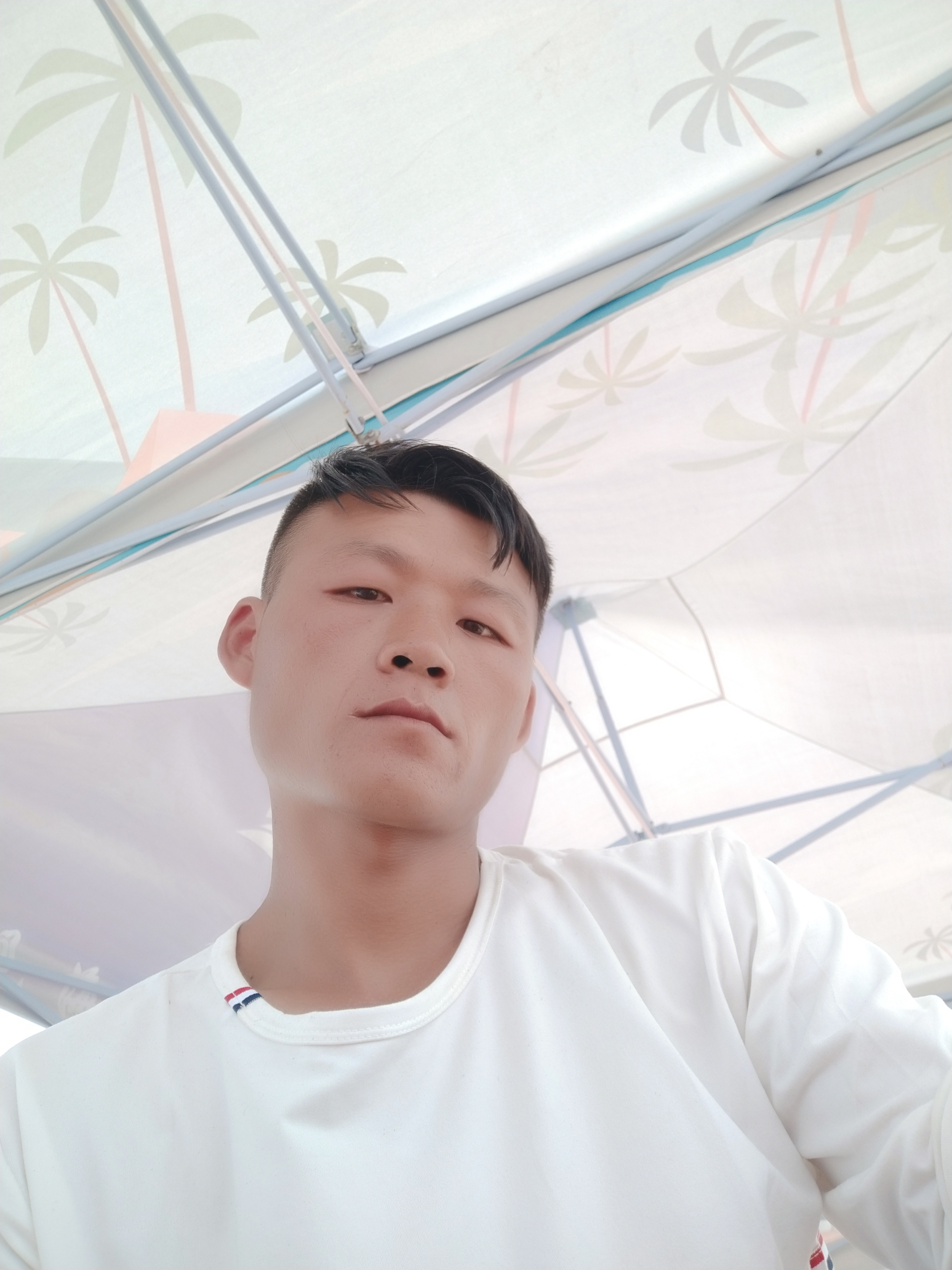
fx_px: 1063
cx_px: 476
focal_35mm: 29
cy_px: 635
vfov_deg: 61.7
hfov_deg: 48.2
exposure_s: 1/347
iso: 50
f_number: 2
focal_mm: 3.87
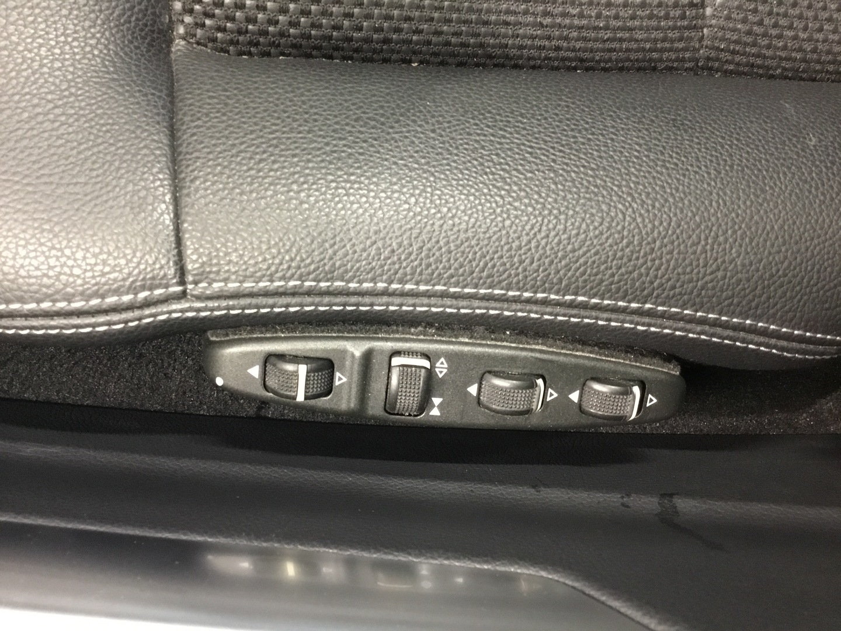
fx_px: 753
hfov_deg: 58.4
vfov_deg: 45.4
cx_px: 420
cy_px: 316
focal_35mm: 31
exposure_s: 1/17
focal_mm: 3.3
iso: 400
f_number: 2.4
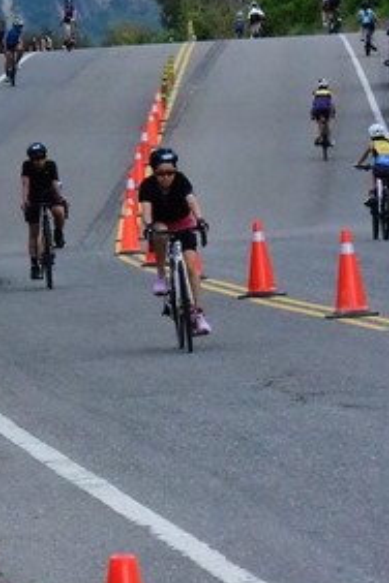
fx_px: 6061
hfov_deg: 3.7
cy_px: 185
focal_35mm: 374
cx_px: 37
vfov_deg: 5.5
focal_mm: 135
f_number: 14
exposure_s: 1/3200
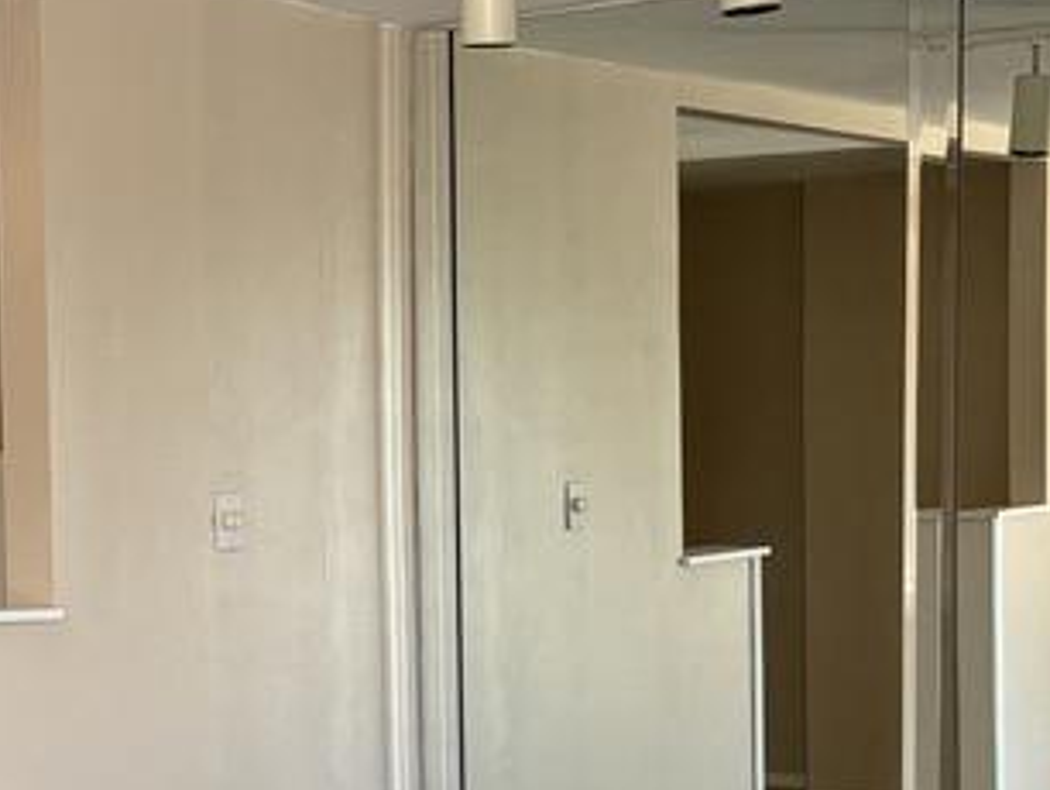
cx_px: 429
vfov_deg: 16.7
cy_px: 745
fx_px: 2641
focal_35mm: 87
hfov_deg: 22.5
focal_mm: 5.96
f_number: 1.6
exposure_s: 1/121
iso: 80
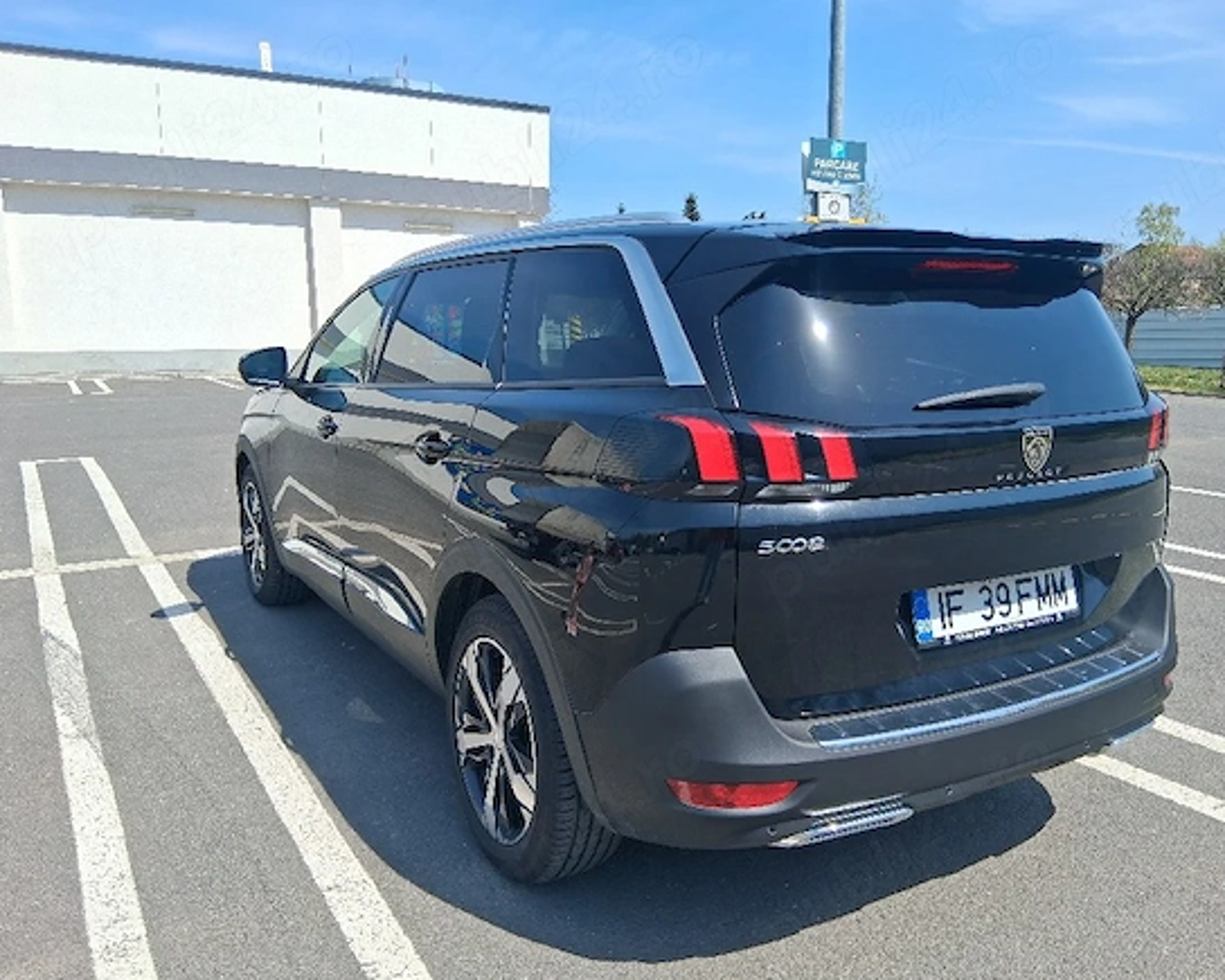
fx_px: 1015
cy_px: 505
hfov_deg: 62.2
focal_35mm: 28
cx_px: 646
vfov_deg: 51.5
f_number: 1.8
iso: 25
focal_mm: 3.98
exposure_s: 1/714
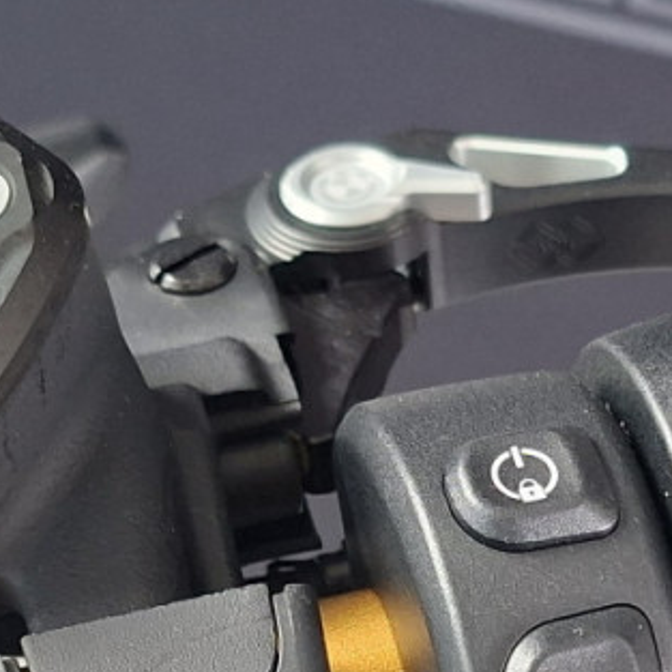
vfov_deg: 16.7
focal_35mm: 104
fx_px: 2284
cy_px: 498
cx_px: 537
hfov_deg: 16.6
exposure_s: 1/100
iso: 250
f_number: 1.8
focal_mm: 5.54
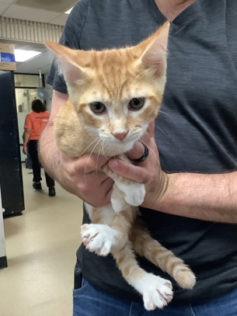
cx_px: 121
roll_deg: +2.4
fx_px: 292
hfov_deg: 44.1
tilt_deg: -7.8
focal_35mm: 32
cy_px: 161
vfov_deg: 56.8
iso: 320
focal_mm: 3.3
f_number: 2.4
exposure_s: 1/50
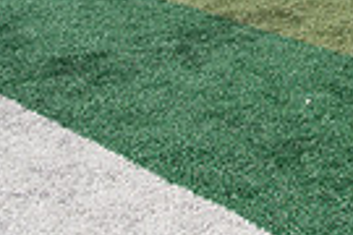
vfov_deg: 12.0
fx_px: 1010
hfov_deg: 18.5
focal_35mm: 103
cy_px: -218
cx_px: 455
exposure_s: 1/1000
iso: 200
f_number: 7.1
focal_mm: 24
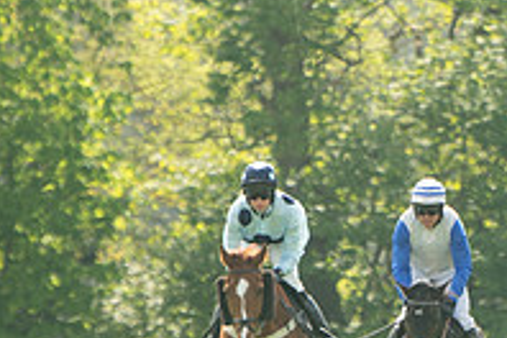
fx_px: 17321
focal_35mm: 1230
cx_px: 492
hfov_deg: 1.7
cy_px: 352
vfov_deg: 1.1
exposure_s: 1/1250
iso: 400
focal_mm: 280
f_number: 4
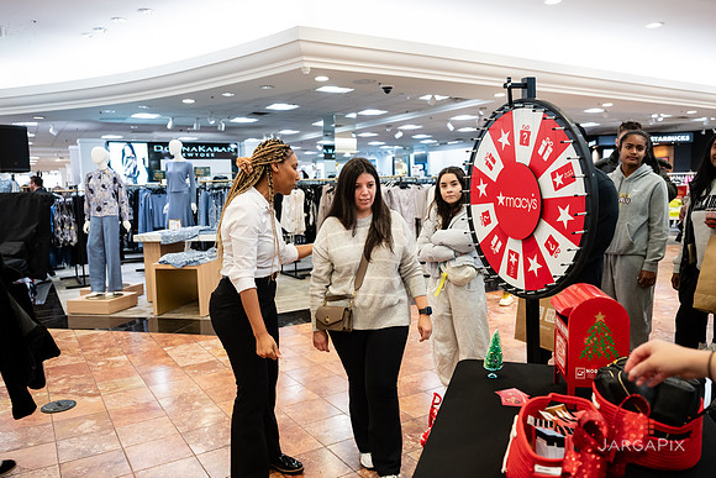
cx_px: 358
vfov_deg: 47.7
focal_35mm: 27
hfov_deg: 67.0
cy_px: 239
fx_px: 541
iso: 1000
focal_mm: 26
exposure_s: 1/125
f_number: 3.2
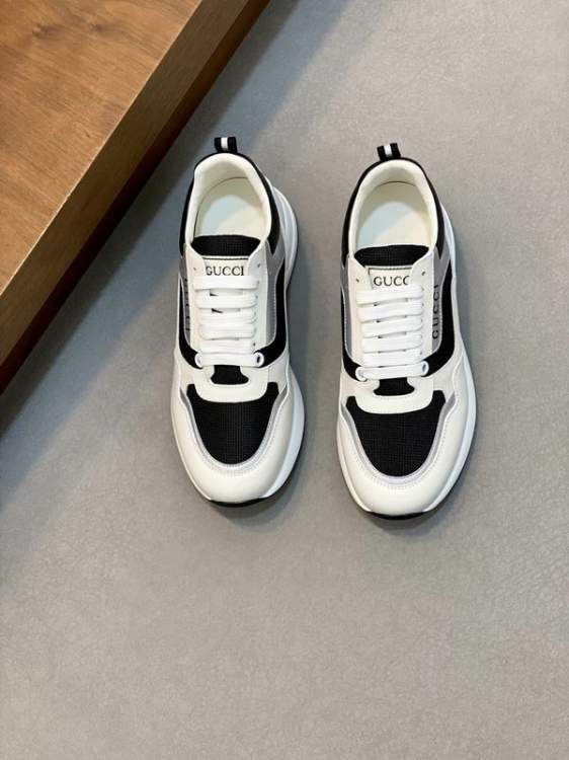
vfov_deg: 36.8
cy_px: 380
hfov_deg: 28.0
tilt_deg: -73.7
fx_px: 1140
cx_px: 284
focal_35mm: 52
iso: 80
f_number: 2
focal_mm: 6
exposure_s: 1/100
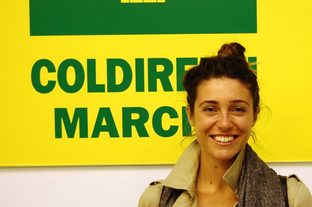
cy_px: 130
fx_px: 770
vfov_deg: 15.3
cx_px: 225
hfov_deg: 22.7
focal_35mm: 89
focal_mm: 38
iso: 500
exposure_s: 1/30
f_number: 5
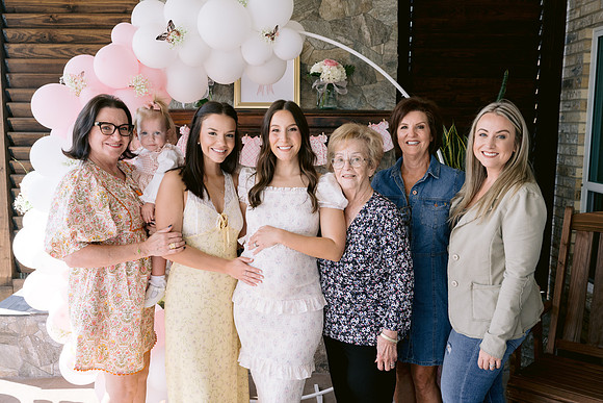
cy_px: 202
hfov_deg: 54.4
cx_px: 302
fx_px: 586
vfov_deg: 37.9
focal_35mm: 35
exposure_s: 1/400
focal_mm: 35
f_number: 5.6
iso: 400
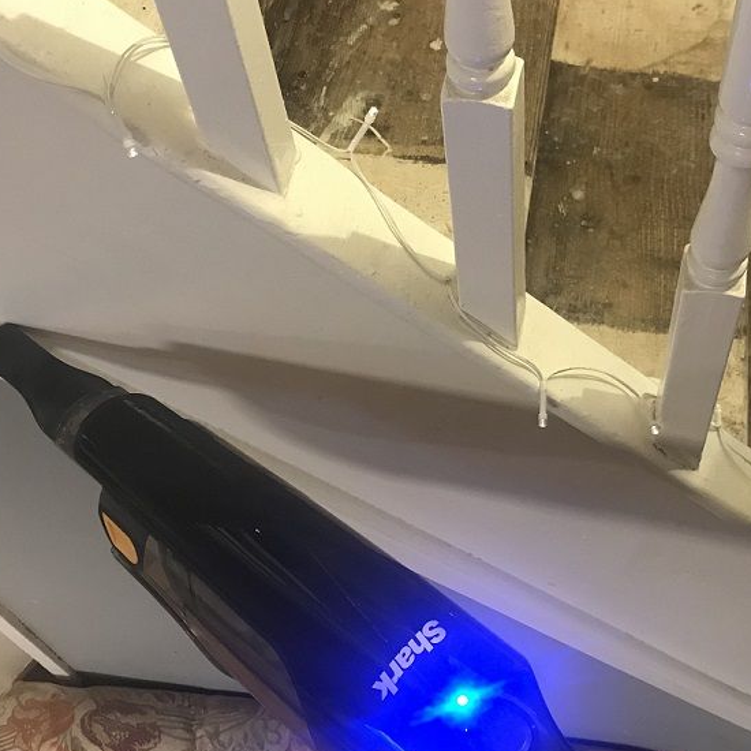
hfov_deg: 37.1
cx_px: 509
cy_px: 344
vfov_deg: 37.5
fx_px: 1105
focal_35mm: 45
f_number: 1.8
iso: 100
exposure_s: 1/10
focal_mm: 3.99
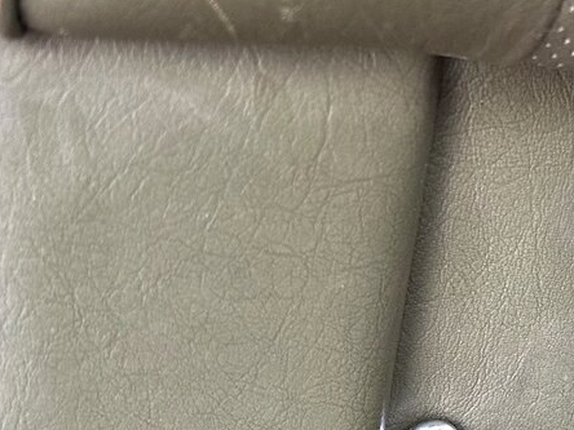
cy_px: 381
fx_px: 1376
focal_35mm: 83
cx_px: 633
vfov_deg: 17.5
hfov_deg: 22.2
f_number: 1.78
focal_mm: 6.86
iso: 250
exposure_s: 1/60
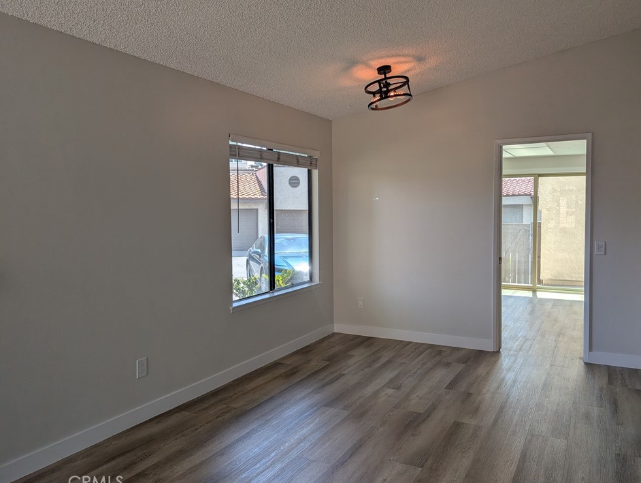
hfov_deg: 67.1
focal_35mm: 26
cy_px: 230
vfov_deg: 53.1
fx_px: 482
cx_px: 344
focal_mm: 6.9
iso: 19
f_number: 1.68
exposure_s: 1/172
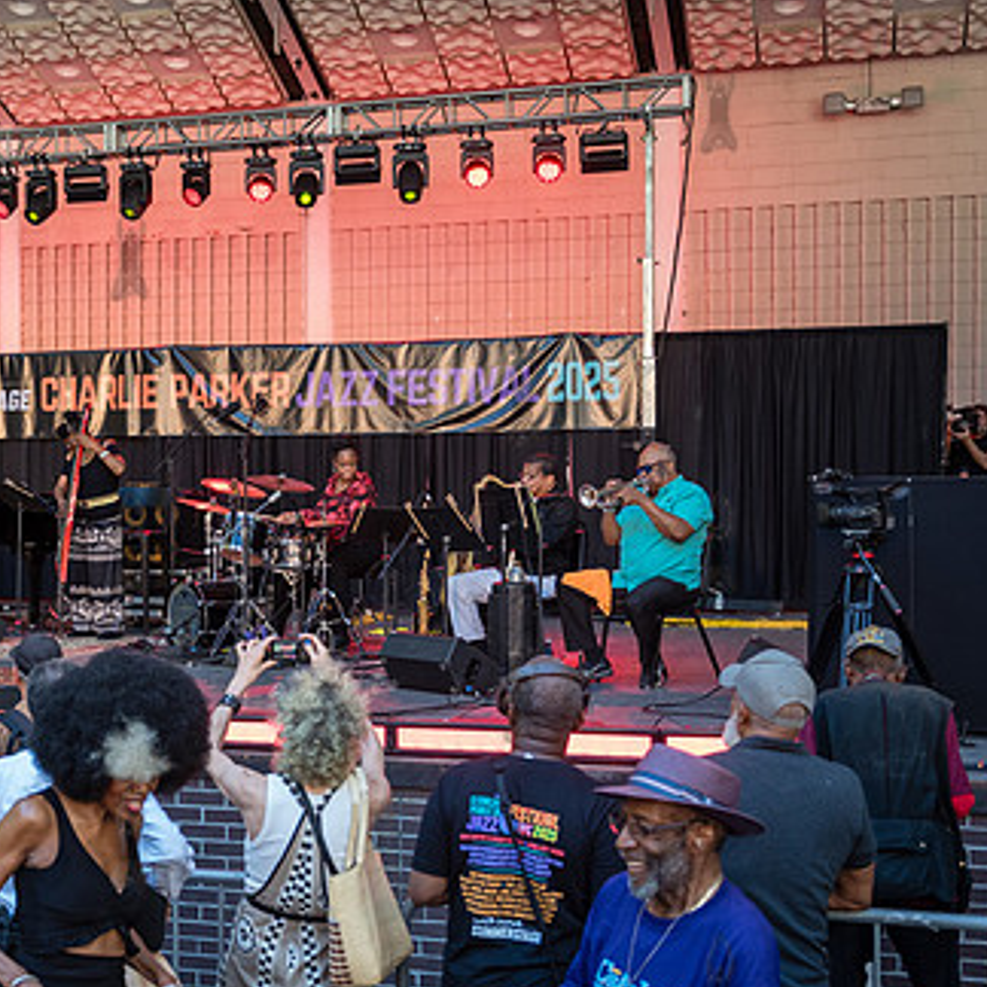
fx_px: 1871
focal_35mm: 58
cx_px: 128
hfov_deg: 28.6
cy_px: 541
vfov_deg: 29.5
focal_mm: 38
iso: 1250
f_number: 4
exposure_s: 1/400
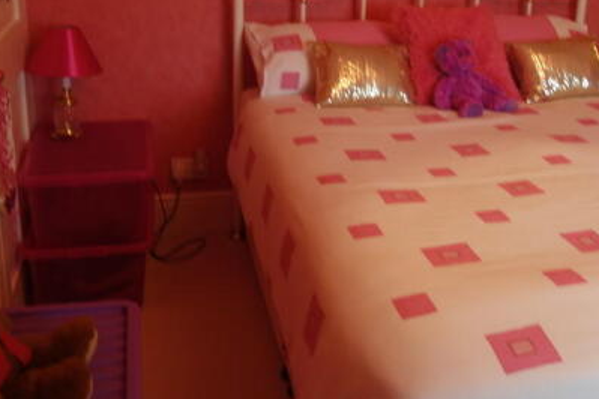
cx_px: 373
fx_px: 765
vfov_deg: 28.8
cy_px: 95
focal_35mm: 46
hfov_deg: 42.4
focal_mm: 10.4
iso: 125
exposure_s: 1/30
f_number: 1.8
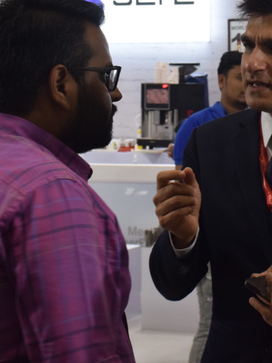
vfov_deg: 15.2
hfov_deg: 11.4
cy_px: 79
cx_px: 275
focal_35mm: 129
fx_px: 1354
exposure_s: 1/40
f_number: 10
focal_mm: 35
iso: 1000
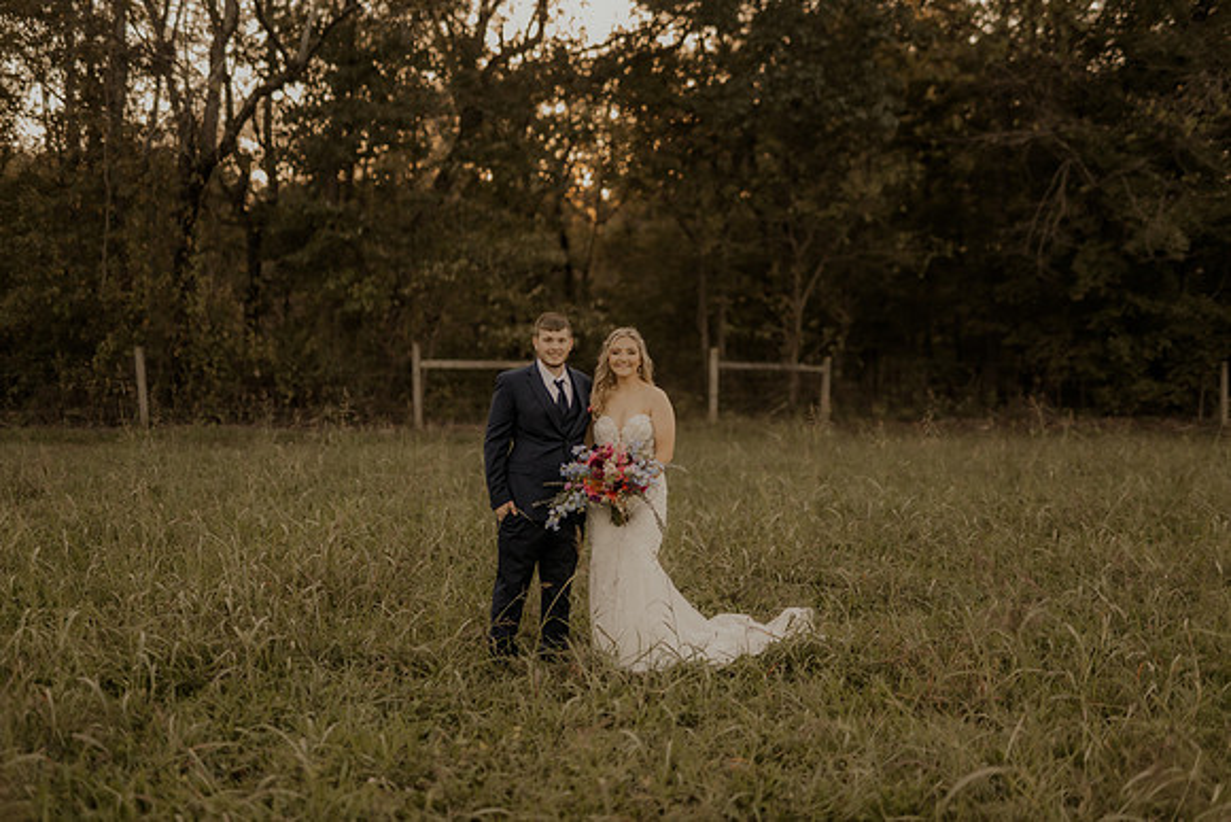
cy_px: 411
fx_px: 1710
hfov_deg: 39.6
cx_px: 616
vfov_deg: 27.0
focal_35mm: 50
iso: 400
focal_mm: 50
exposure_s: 1/1250
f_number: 1.8
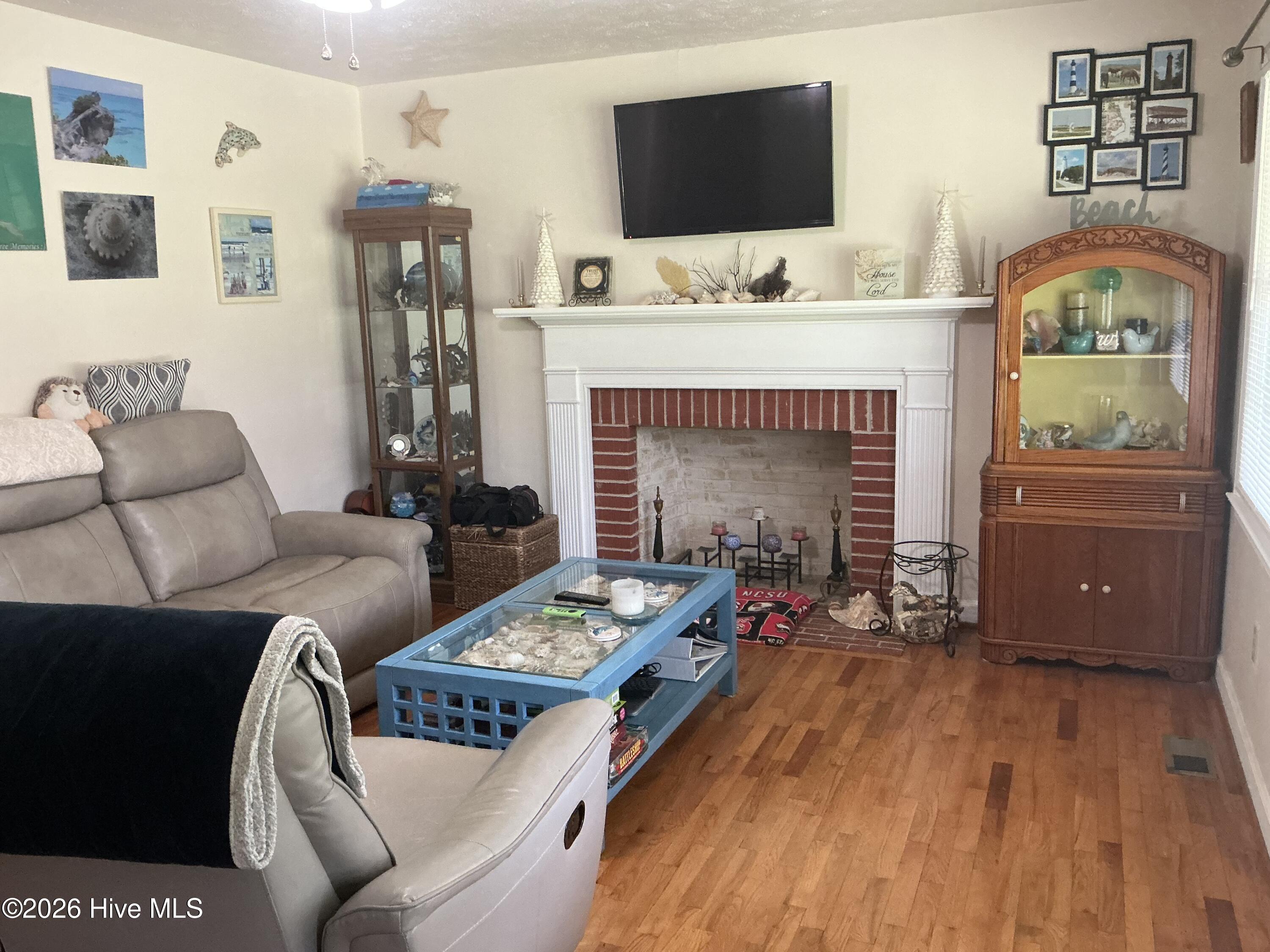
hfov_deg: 63.4
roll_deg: +2.0
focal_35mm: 28
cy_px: 476
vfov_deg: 49.7
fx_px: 1027
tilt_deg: -10.8
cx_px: 635
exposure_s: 1/60
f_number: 1.8
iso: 250
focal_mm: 3
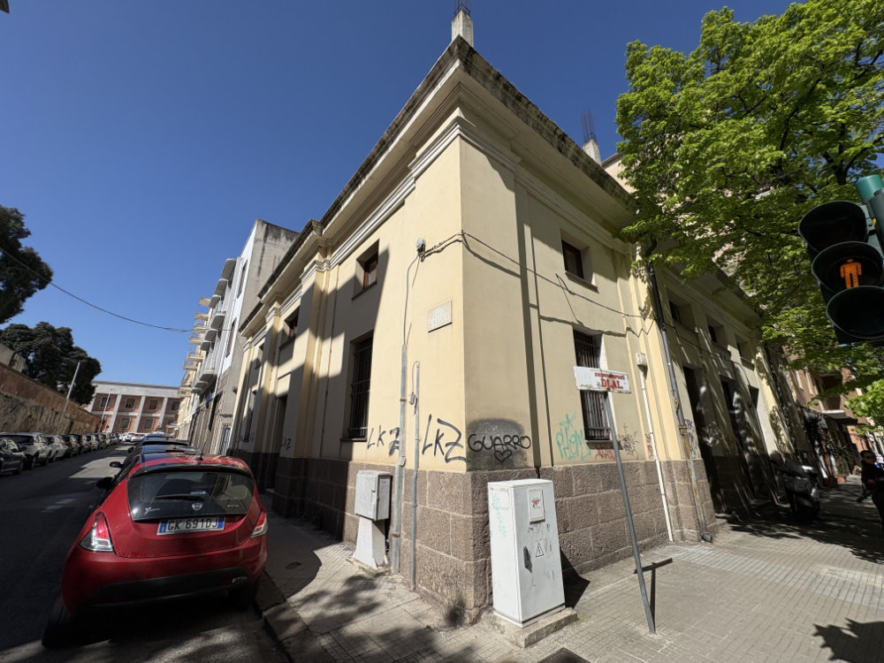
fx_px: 358
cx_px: 442
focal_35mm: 14
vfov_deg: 85.7
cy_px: 332
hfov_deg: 102.1
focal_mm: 2.2
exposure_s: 1/3906
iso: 50
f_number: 2.2
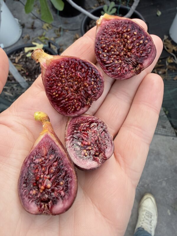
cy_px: 118
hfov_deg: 56.8
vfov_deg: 71.6
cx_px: 88
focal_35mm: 24
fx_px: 164
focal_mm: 2.22
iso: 80
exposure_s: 1/121
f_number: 2.2
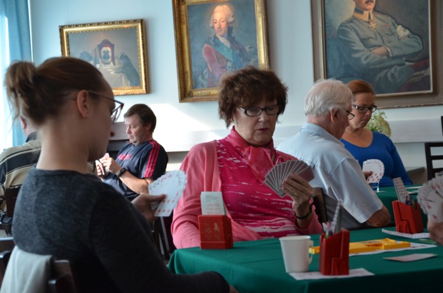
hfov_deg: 26.0
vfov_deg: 17.4
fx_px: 958
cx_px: 222
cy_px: 146
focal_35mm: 78
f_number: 5
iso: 800
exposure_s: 1/60
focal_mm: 52
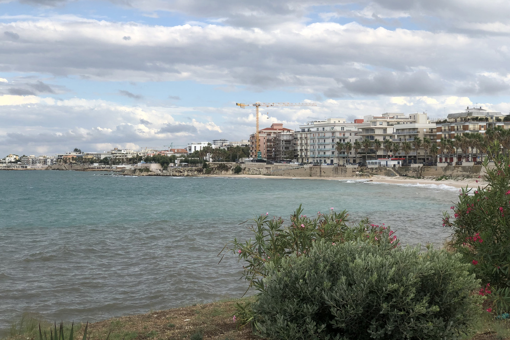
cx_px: 253
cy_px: 147
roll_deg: +1.0
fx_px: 779
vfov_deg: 24.6
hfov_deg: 36.2
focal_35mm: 55
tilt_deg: +1.3
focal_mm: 6
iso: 16
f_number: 2.4
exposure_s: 1/827
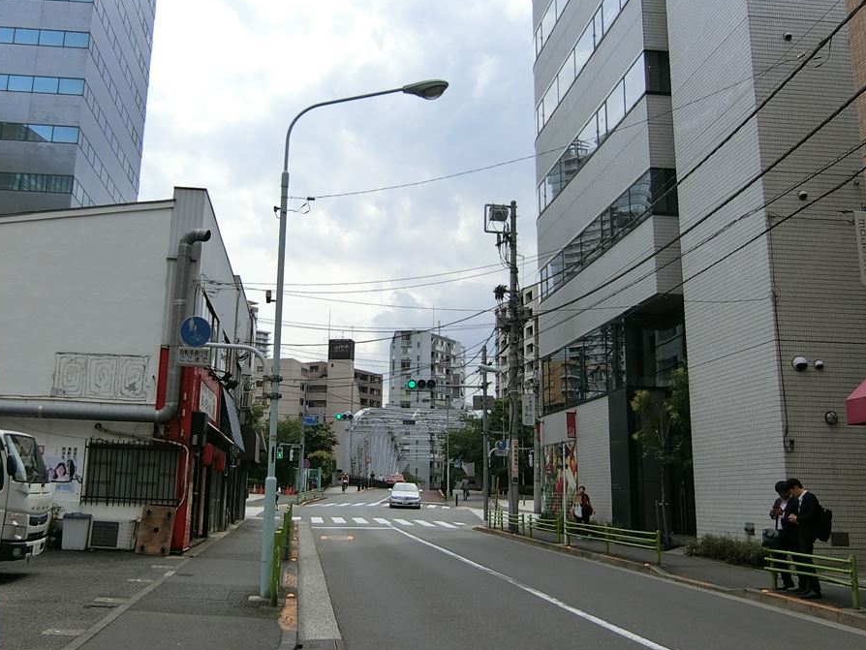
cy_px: 305
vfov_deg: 41.8
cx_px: 379
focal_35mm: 34
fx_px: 851
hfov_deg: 53.8
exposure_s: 1/250
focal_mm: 4.06
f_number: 6.9
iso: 80
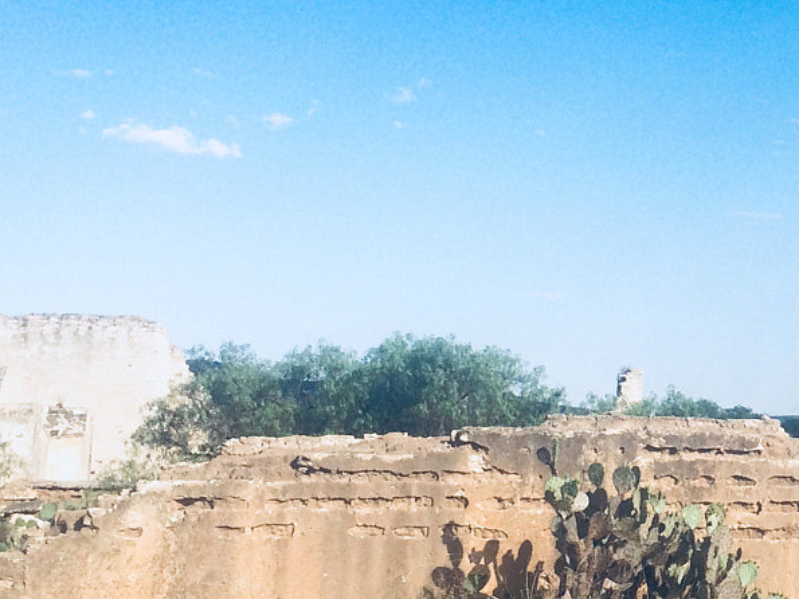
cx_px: 806
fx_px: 1800
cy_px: 193
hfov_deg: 23.9
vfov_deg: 18.8
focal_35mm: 78
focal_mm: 4.15
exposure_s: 1/2053
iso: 32
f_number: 2.2
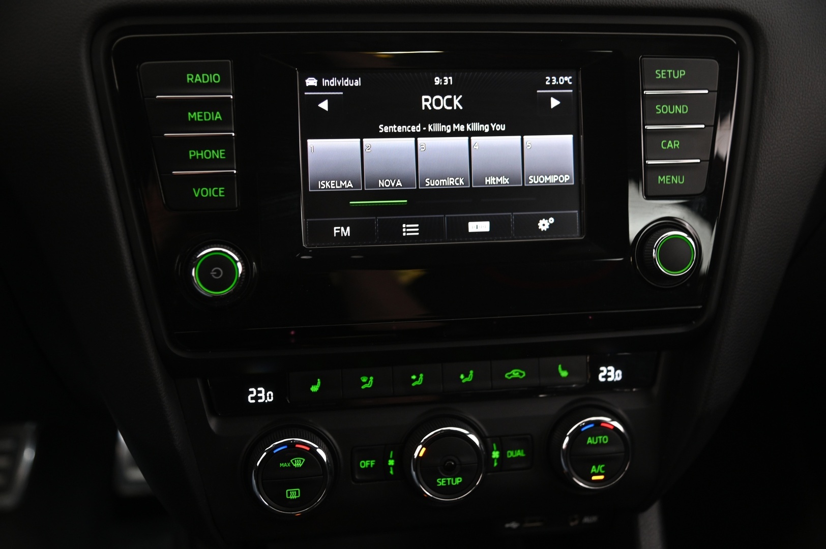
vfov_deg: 29.2
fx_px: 1055
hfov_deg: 42.8
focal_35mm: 46
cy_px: 274
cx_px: 413
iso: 2000
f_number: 4
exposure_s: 1/15
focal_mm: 46
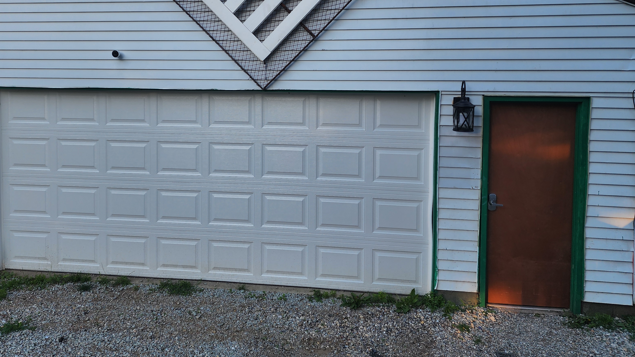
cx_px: 284
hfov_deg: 60.9
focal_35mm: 32
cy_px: 106
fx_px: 539
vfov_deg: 36.1
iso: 25
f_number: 1.8
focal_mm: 6.4
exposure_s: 1/180
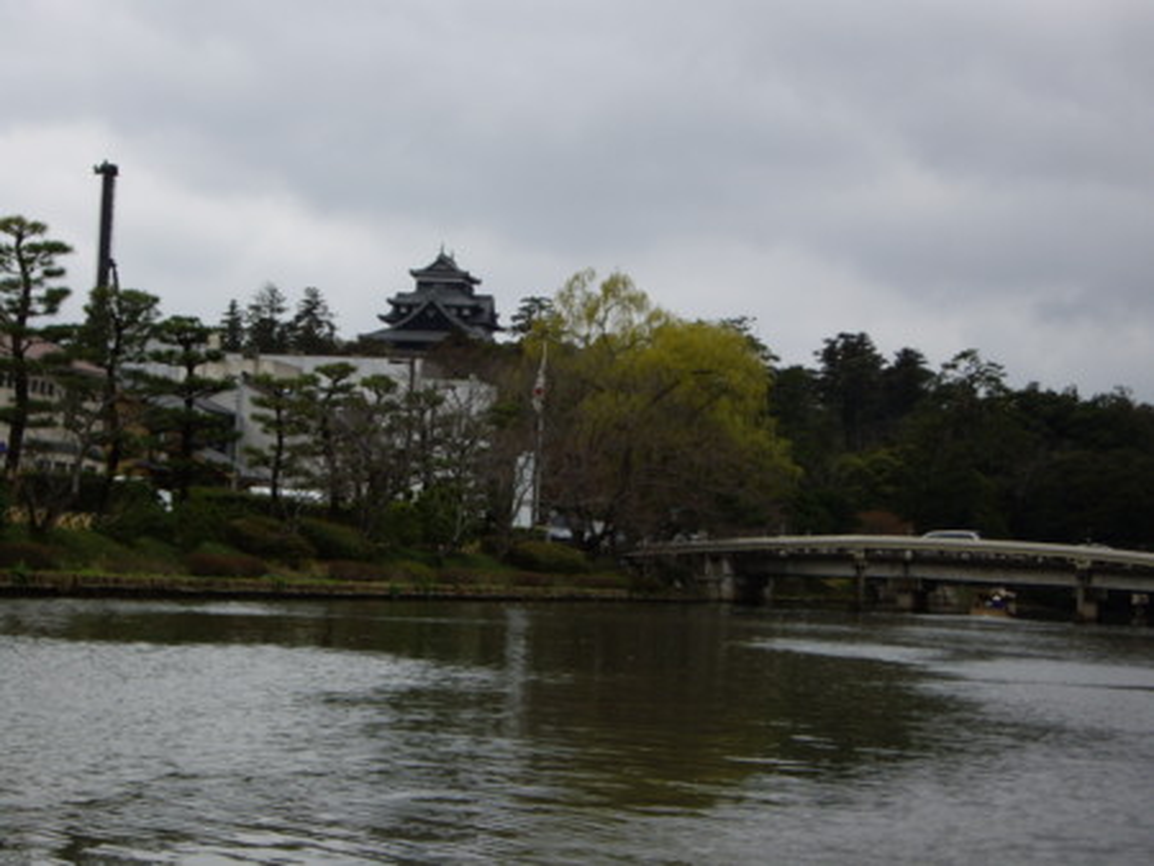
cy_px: 433
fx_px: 2635
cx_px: 577
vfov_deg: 18.7
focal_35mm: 79
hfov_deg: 24.7
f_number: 4.1
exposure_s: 1/125
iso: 50
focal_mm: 12.8
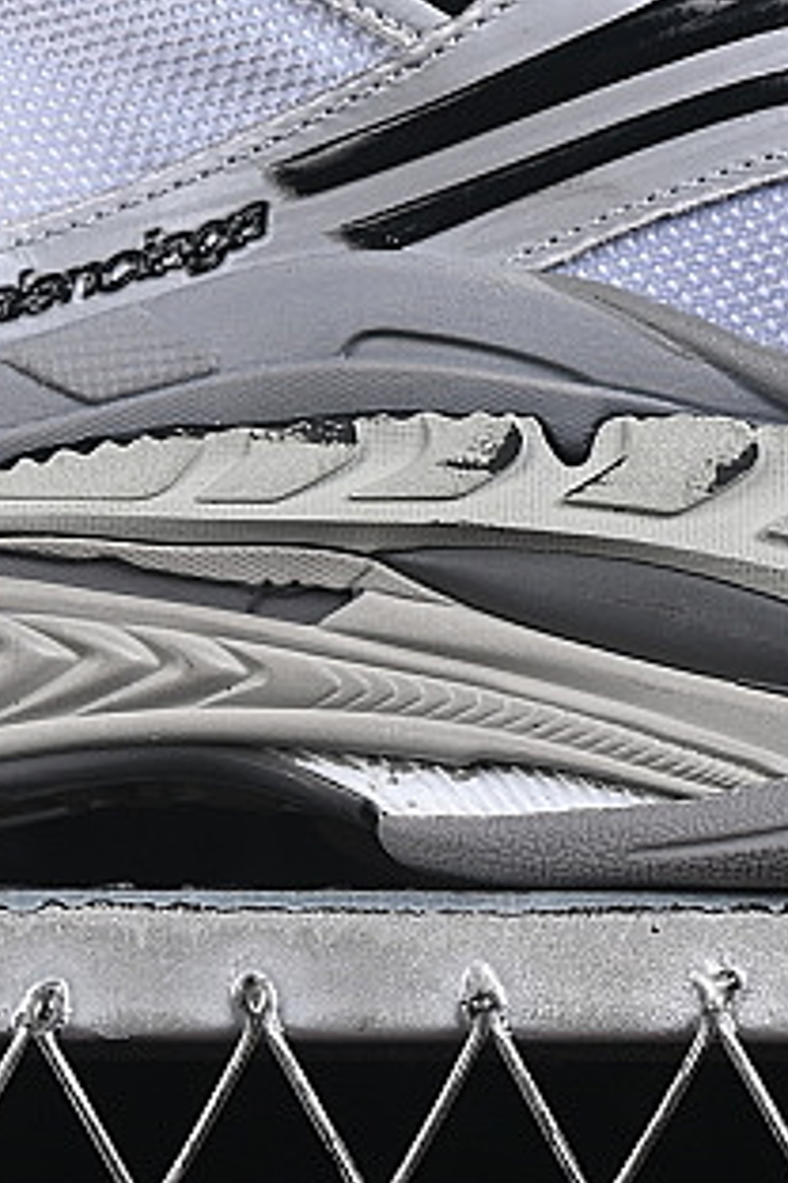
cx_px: 110
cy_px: 30
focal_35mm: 260
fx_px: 8536
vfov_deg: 7.9
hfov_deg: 5.3
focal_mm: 50
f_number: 7.1
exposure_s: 1/80
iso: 160
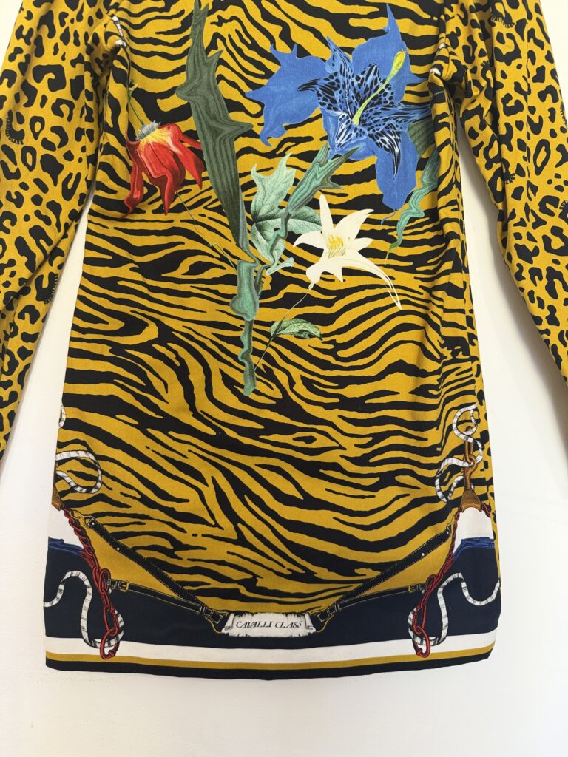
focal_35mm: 24
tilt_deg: -4.1
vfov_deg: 71.6
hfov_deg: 56.8
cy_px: 378
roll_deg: -2.7
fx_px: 525
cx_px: 284
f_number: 1.78
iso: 160
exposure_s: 1/50
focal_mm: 6.76
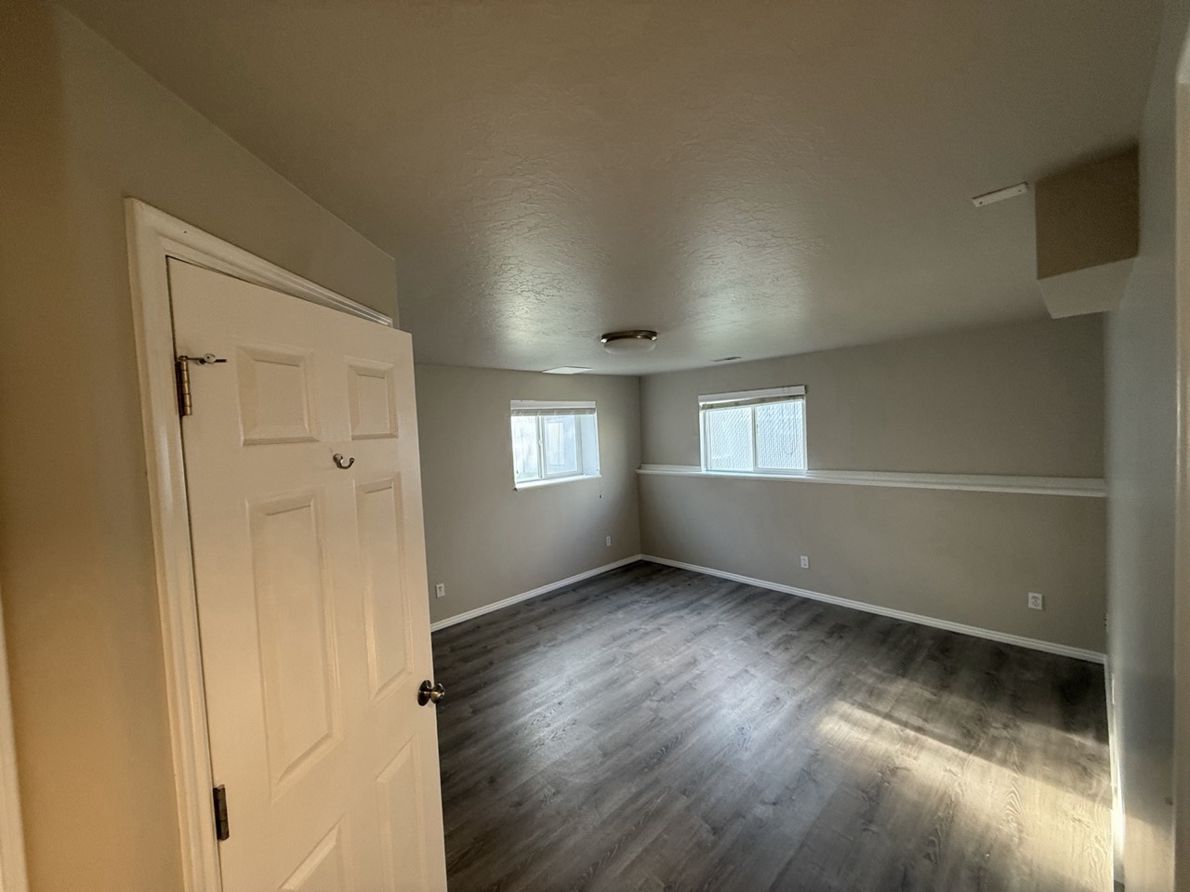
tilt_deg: -2.5
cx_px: 595
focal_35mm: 14
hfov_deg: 102.1
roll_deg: +2.6
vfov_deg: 85.7
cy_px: 446
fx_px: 481
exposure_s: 1/120
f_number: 2.2
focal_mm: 2.22
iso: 400
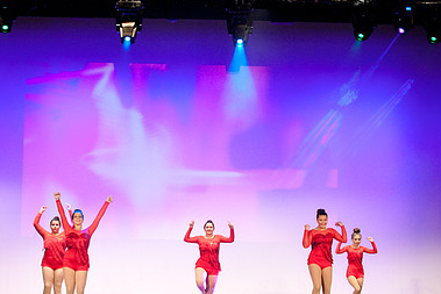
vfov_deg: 12.8
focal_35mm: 107
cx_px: 121
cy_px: 149
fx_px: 1311
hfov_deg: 19.0
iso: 3200
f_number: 4
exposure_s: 1/200
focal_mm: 70
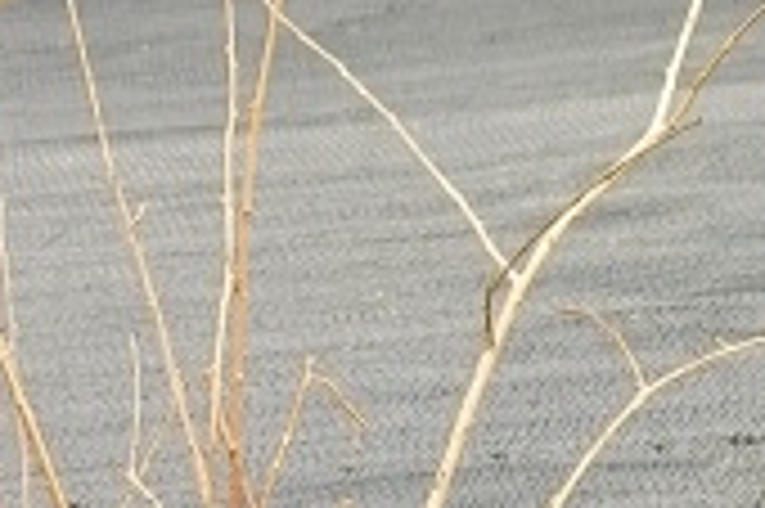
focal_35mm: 170
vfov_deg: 7.5
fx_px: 3609
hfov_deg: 11.9
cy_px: 1279
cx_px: -104
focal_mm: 4.84
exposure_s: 1/176
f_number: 1.8
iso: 80
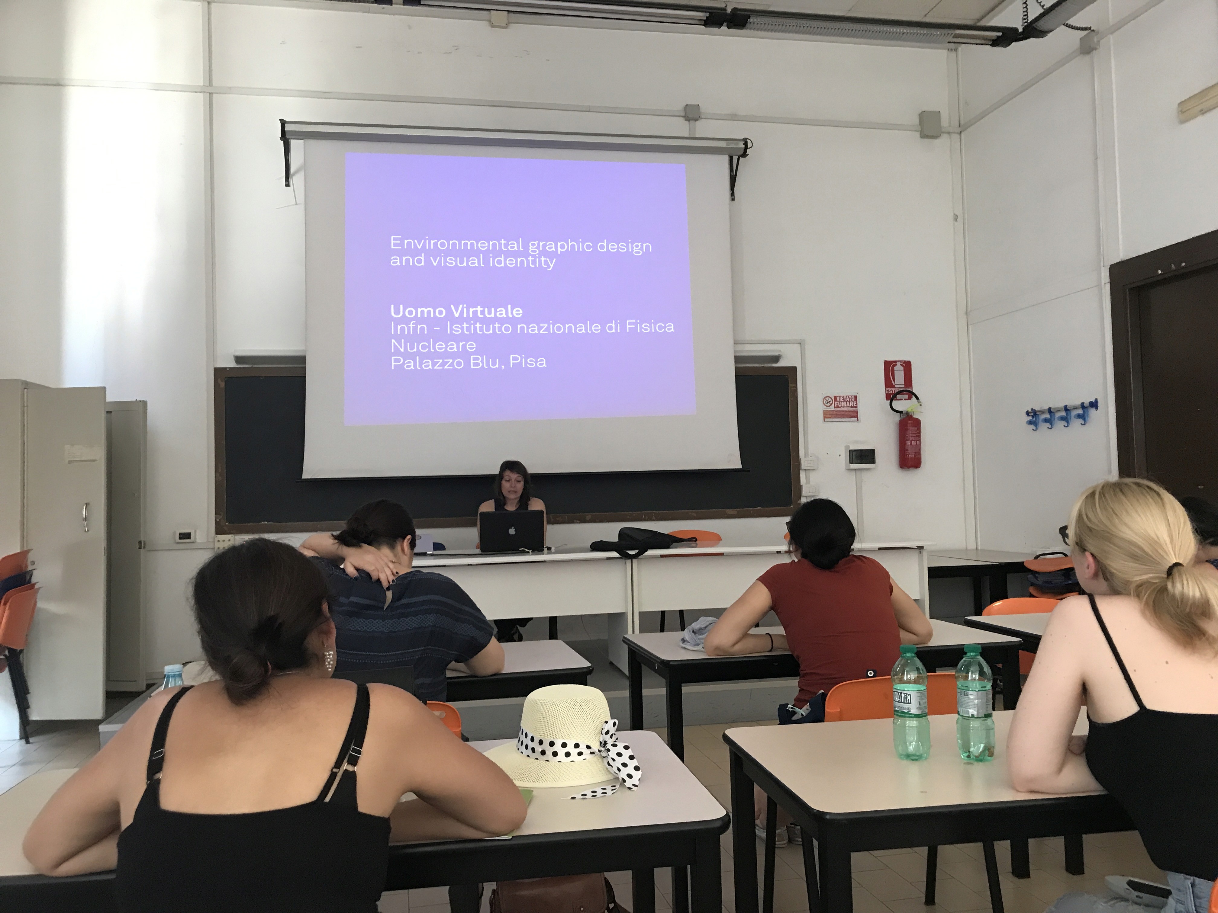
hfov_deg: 63.4
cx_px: 609
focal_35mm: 28
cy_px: 456
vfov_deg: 49.7
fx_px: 985
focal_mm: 3.99
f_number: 1.8
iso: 80
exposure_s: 1/17
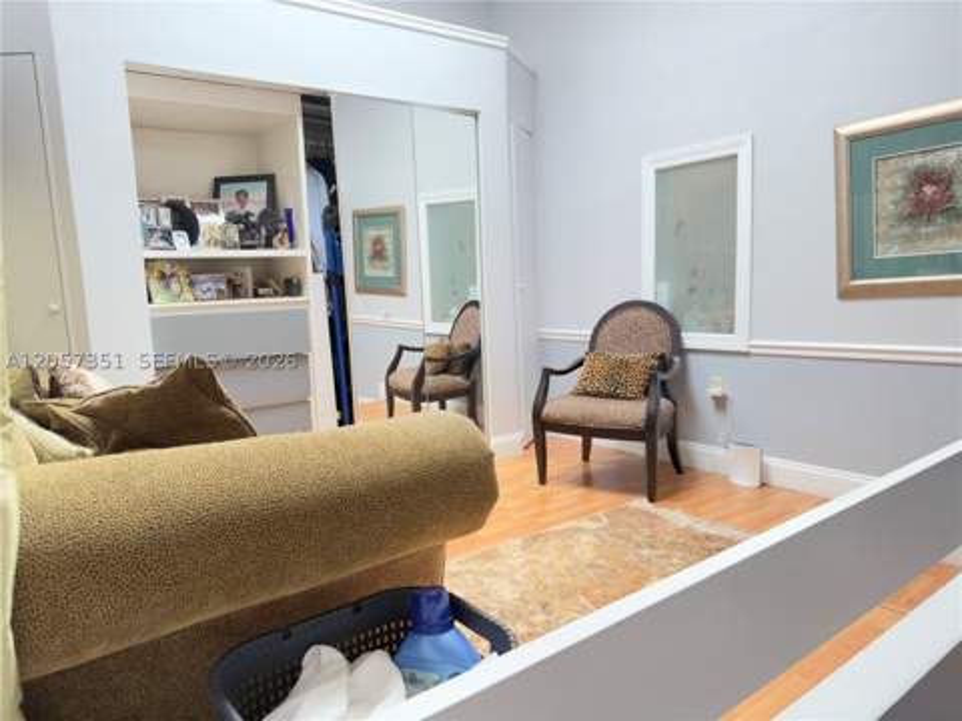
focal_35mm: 24
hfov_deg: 71.6
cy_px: 360
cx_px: 481
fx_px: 667
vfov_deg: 56.8
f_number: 1.78
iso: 100
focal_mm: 6.76
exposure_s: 1/134
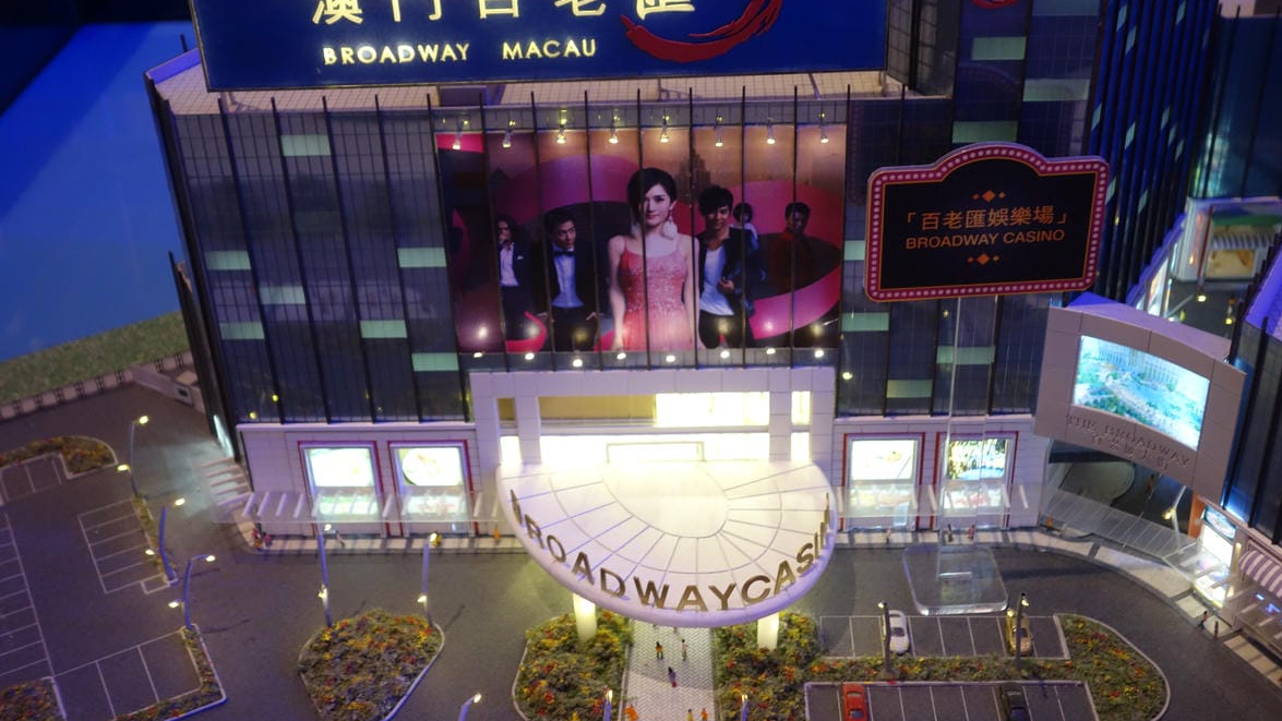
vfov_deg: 25.9
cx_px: 646
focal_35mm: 46
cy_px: 293
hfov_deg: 44.6
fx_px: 1564
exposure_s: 1/50
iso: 640
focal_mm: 15.82
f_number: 3.2
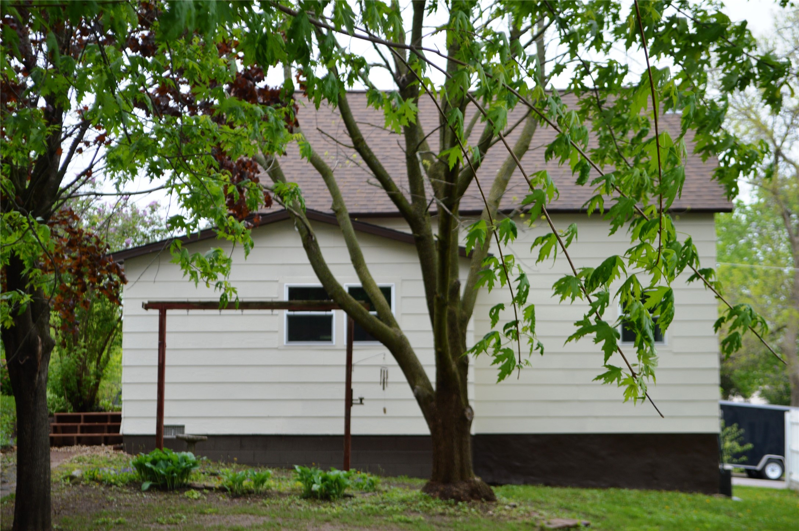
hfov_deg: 28.1
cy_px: 266
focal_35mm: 72
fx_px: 1597
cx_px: 400
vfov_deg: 18.9
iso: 180
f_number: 5.6
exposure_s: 1/125
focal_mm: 48
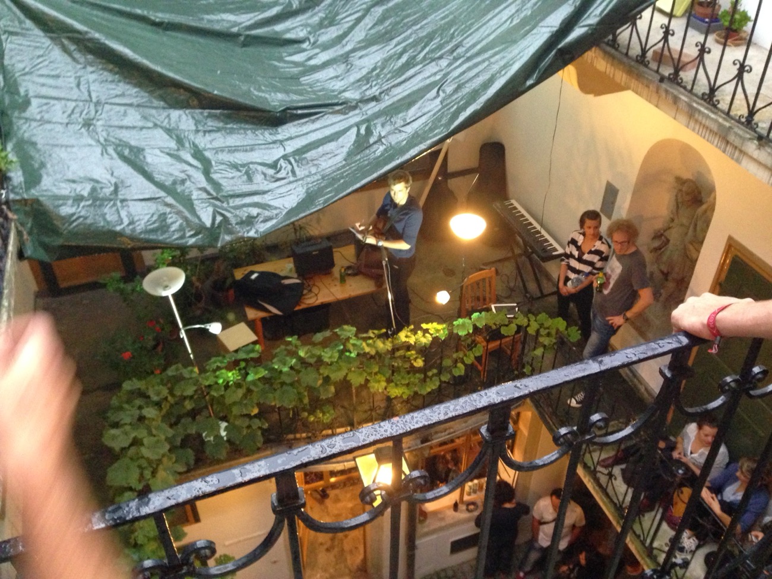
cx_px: 386
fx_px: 736
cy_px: 290
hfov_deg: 55.4
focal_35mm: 33
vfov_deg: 42.9
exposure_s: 1/15
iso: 500
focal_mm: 4.12
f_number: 2.4
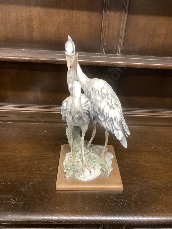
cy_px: 114
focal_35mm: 28
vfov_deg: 63.4
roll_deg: -2.3
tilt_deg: -27.7
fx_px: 186
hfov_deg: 49.7
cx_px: 86
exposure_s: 1/50
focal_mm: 3.99
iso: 250
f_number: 1.8
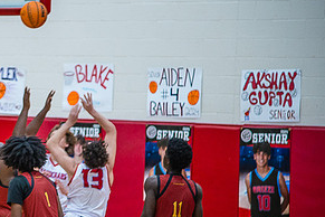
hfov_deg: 9.2
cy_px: 128
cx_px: 4
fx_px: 2013
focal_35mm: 223
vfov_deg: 6.2
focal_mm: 112
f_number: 4
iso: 2000
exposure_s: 1/320
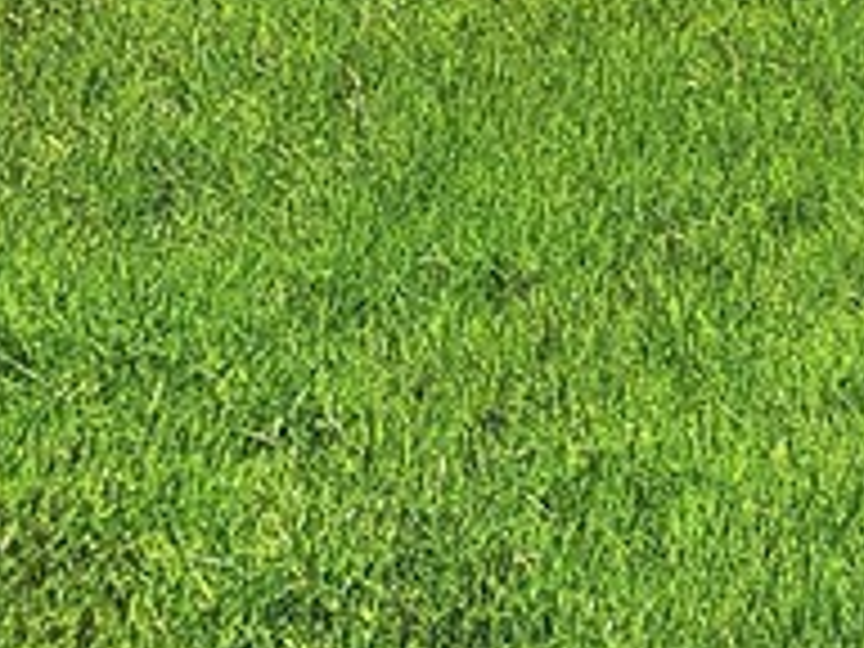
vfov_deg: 9.8
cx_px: 2246
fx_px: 3195
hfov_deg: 11.7
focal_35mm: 128
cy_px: -1066
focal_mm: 5.23
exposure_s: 1/2000
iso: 50
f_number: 1.8
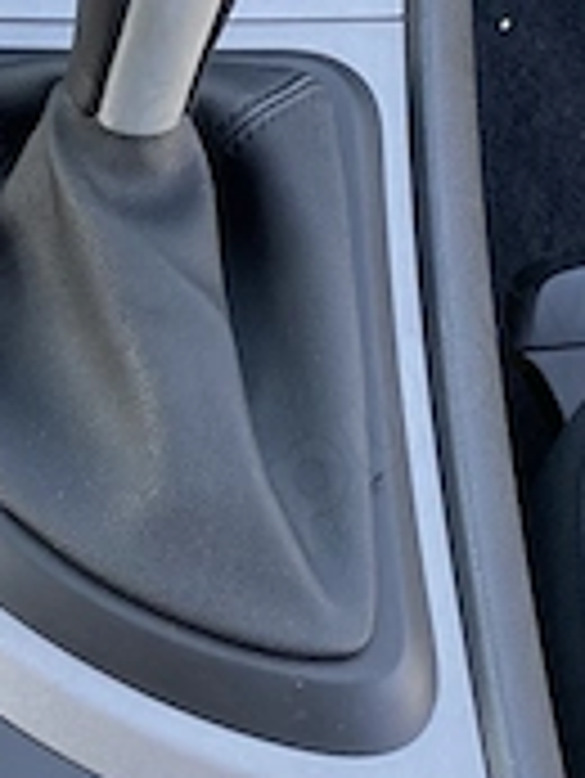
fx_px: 2701
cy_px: -234
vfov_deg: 15.6
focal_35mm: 120
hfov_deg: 12.4
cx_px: 234
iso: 125
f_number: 1.8
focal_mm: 4.25
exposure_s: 1/120
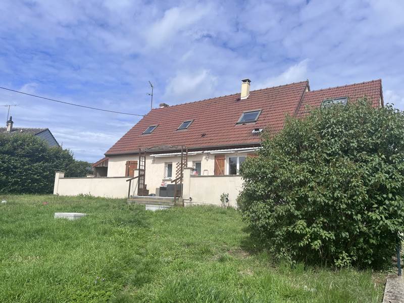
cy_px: 152
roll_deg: -1.7
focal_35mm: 26
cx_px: 202
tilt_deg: +9.2
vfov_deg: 53.1
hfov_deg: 67.3
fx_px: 303
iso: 50
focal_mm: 5.1
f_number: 1.6
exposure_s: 1/4310
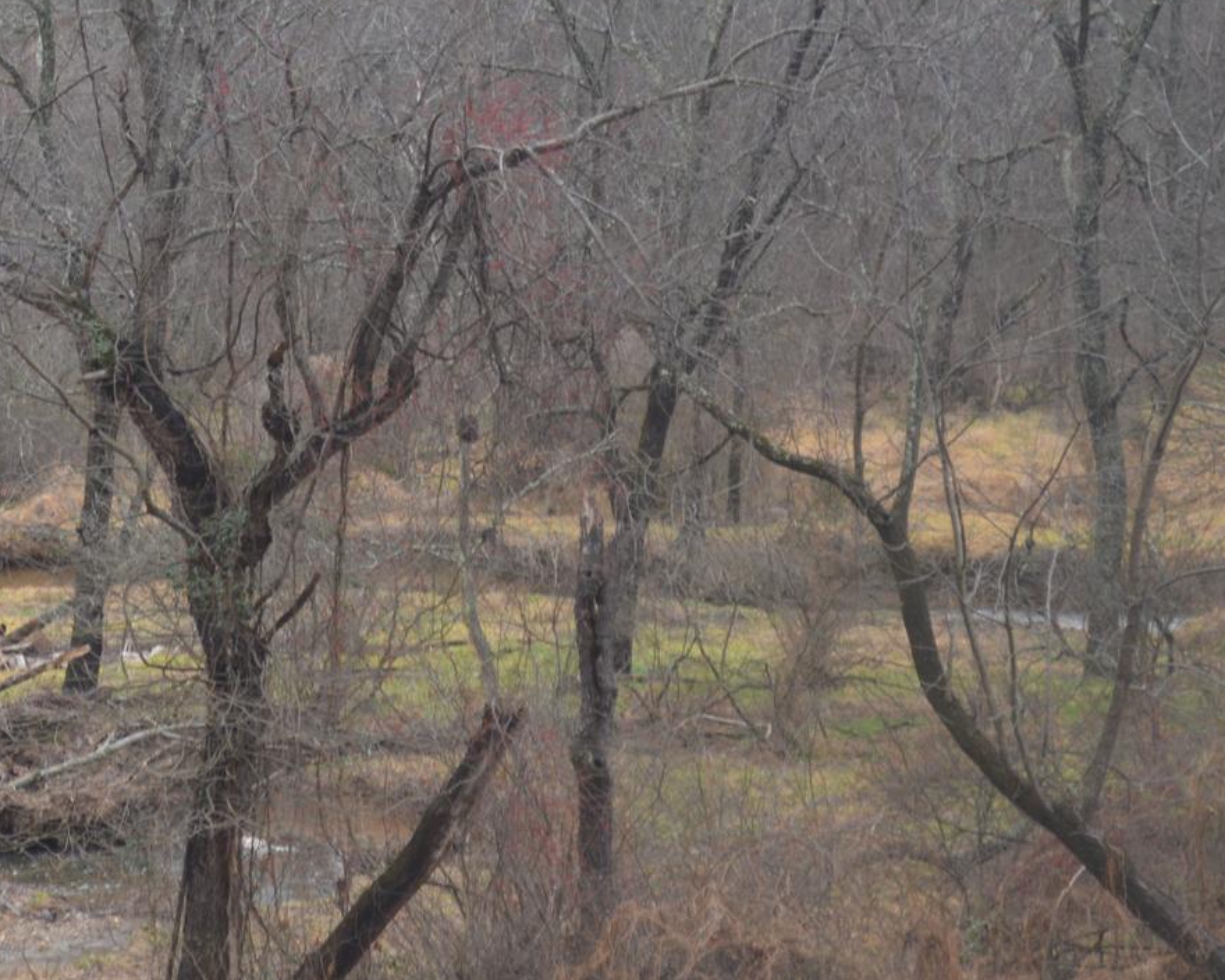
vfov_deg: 8.6
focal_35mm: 180
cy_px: 310
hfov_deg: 10.6
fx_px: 6529
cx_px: -96
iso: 400
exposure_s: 1/80
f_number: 5.6
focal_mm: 55
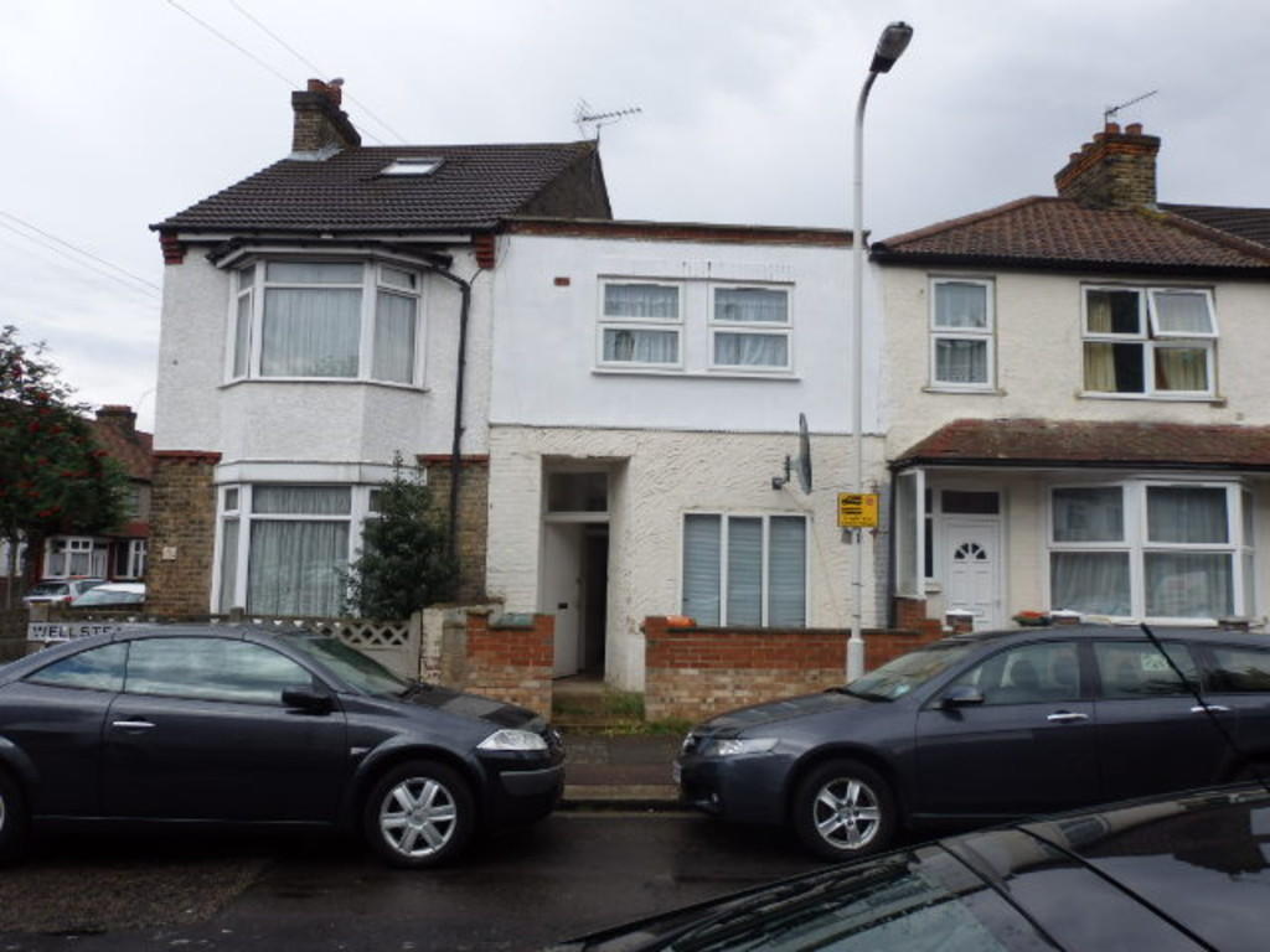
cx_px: 635
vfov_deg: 54.9
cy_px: 476
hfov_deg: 69.4
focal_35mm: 25
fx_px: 917
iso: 100
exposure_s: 1/1000
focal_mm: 4.5
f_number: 3
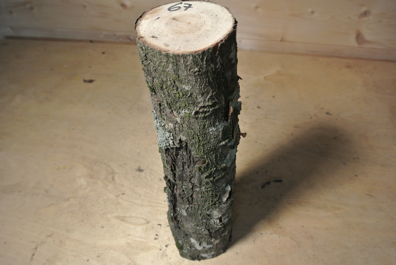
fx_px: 330
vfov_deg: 43.7
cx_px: 198
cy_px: 132
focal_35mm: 30
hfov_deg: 61.9
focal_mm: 11.4
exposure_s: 1/60
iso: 450
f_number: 3.5
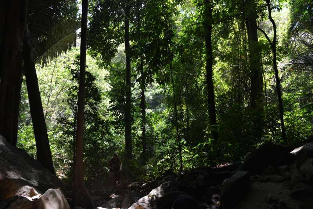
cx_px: 156
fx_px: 209
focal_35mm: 24
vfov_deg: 53.2
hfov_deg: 73.7
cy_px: 104
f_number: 4.5
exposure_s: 1/200
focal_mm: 24
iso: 1100
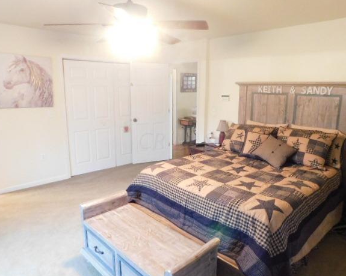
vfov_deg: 56.8
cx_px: 175
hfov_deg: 68.1
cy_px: 140
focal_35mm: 25
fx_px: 256
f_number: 3
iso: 800
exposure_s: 1/6
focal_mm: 4
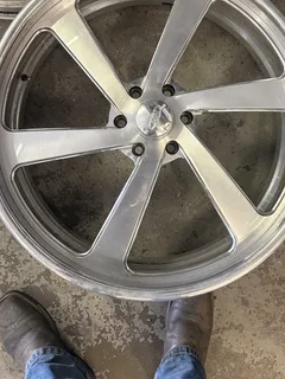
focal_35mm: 39
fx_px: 428
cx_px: 164
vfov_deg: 46.5
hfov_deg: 36.7
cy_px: 105
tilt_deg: -82.0
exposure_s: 1/60
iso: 250
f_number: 1.6
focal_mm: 5.96
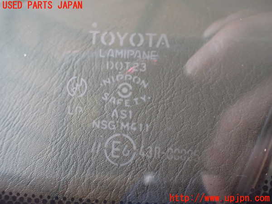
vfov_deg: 46.8
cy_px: 102
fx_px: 236
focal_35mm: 30
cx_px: 136
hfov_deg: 60.0
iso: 500
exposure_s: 1/125
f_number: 2.3
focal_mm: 5.4
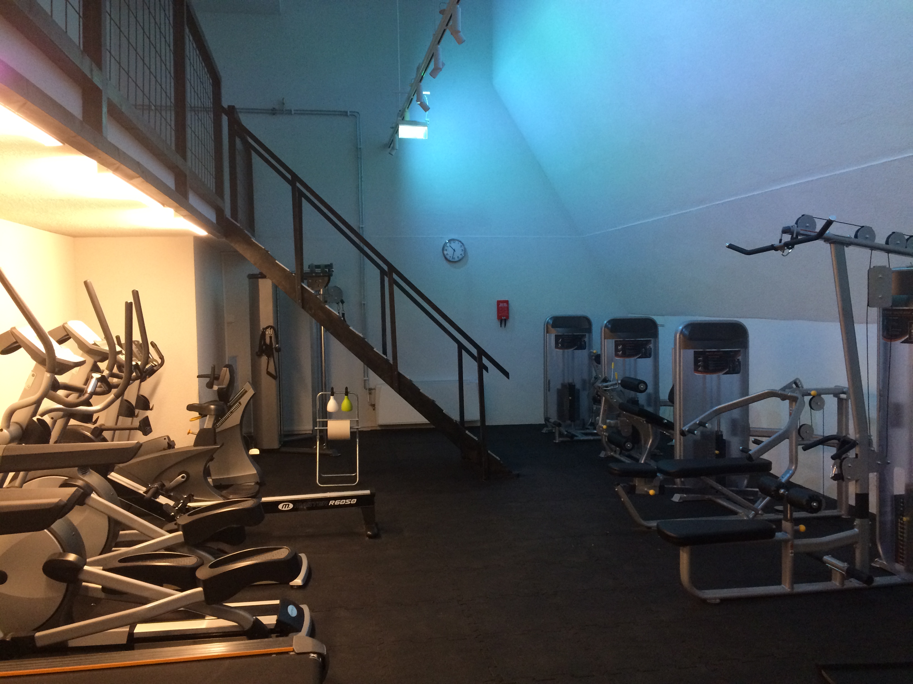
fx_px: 765
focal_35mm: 29
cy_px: 342
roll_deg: +1.8
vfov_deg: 48.2
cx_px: 456
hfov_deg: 61.7
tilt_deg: -3.7
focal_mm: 4.15
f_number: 2.2
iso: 250
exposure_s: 1/33
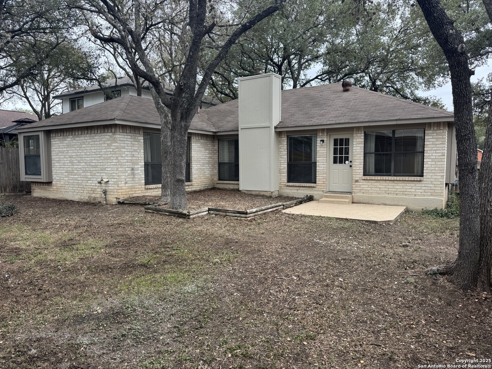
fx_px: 341
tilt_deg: -3.7
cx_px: 246
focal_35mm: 24
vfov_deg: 56.8
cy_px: 184
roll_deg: +0.4
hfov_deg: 71.6
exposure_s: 1/390
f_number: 1.78
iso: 80
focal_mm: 6.76
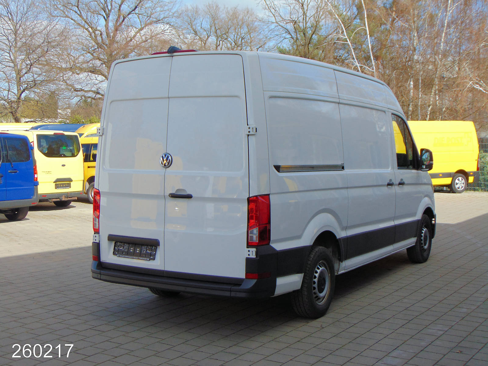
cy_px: 183
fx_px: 705
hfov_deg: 38.2
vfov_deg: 29.1
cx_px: 244
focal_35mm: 50
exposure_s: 1/250
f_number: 3.5
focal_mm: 9
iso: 80
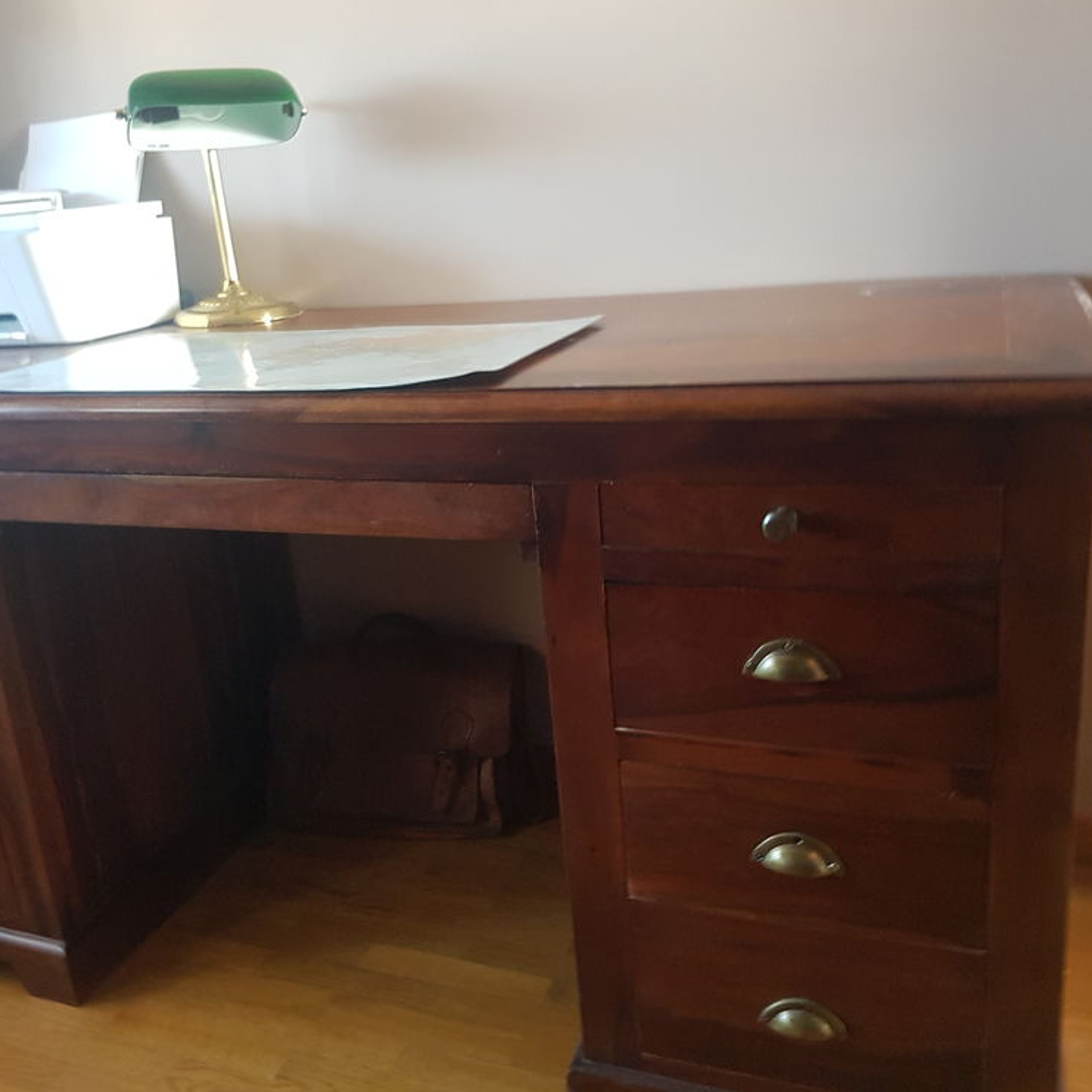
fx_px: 1106
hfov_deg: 52.2
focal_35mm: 31
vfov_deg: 52.5
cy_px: 550
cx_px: 447
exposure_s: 1/25
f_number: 1.7
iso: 200
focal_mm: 4.2
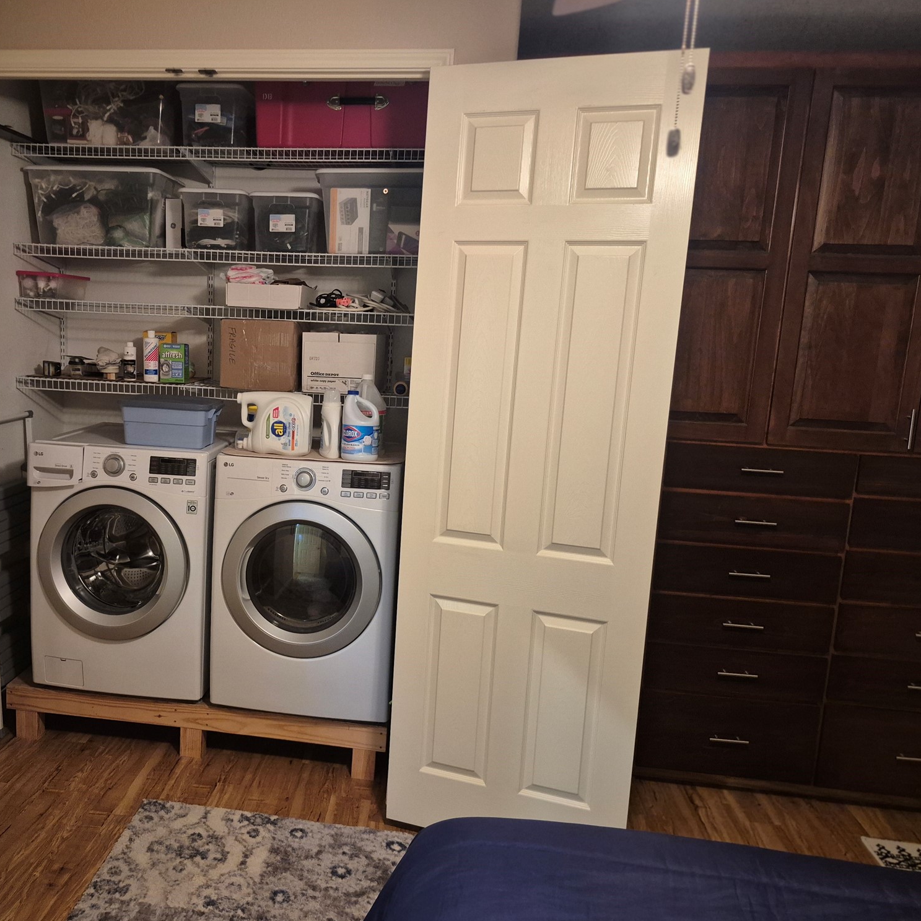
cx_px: 329
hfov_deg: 56.4
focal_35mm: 28
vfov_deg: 57.3
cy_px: 468
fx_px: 843
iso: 800
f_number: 1.8
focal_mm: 5.4
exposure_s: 1/60
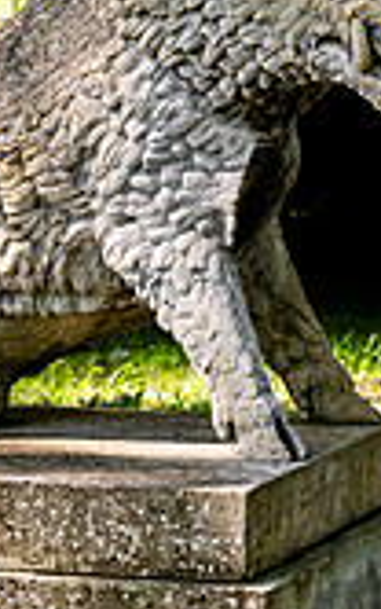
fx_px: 4677
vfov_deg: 7.4
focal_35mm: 282
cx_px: 172
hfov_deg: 4.7
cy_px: 251
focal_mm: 70
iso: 64
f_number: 4.5
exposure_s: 1/60
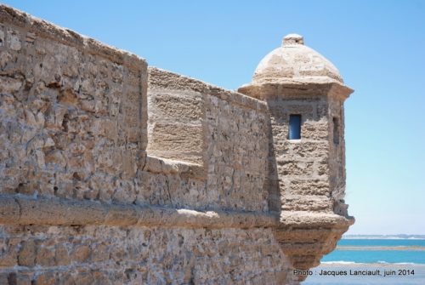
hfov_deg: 29.2
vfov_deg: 19.8
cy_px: 142
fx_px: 816
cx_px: 212
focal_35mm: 69
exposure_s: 1/160
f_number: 6.3
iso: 100
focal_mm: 46
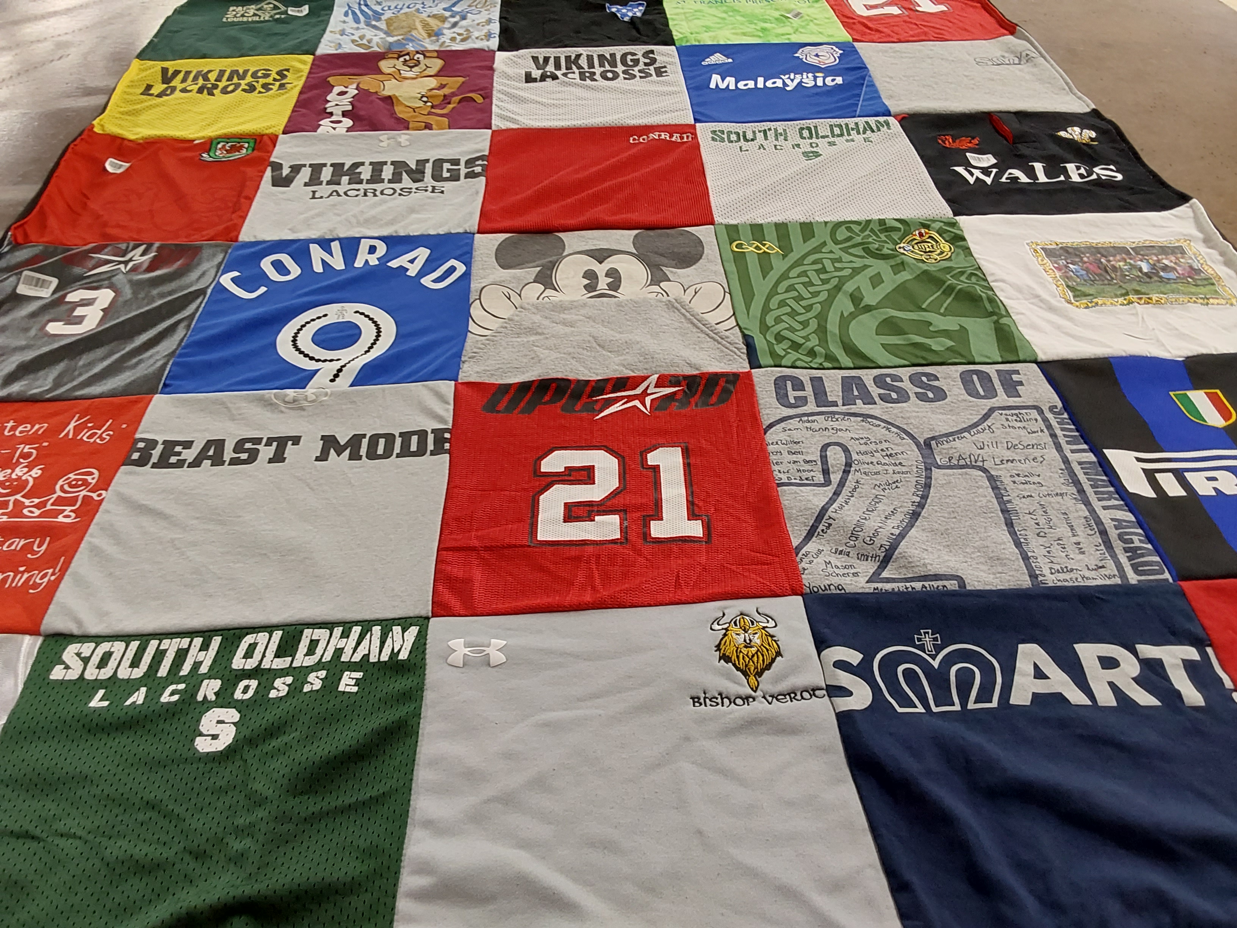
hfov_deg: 63.4
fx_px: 1001
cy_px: 464
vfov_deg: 49.7
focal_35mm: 28
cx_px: 618
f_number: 1.9
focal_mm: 2.91
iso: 125
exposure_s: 1/60
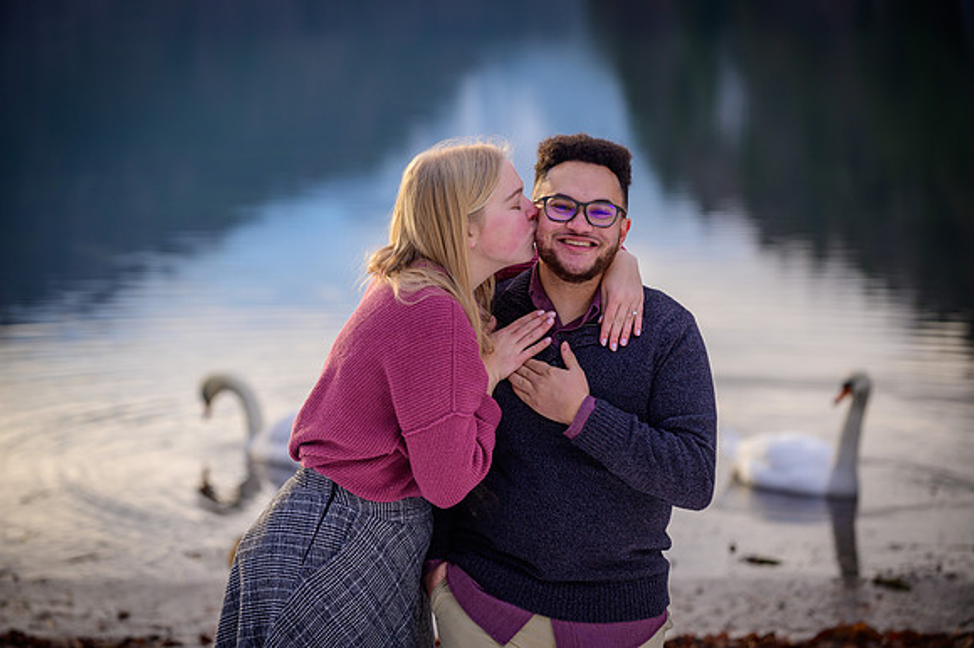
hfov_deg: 15.8
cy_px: 324
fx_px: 3515
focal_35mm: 130
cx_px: 487
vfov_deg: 10.5
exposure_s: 1/500
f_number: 4
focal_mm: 130
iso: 250
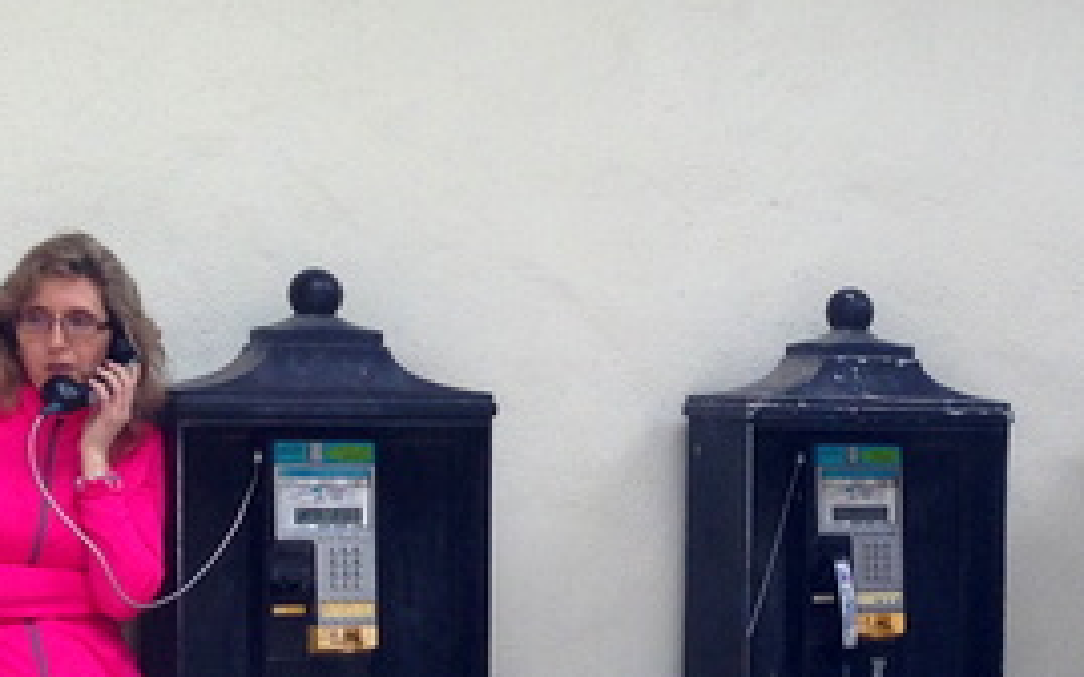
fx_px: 3042
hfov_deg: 19.9
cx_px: 927
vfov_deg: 12.6
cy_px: 580
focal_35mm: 103
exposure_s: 1/168
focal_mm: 4.12
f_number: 2.4
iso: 50
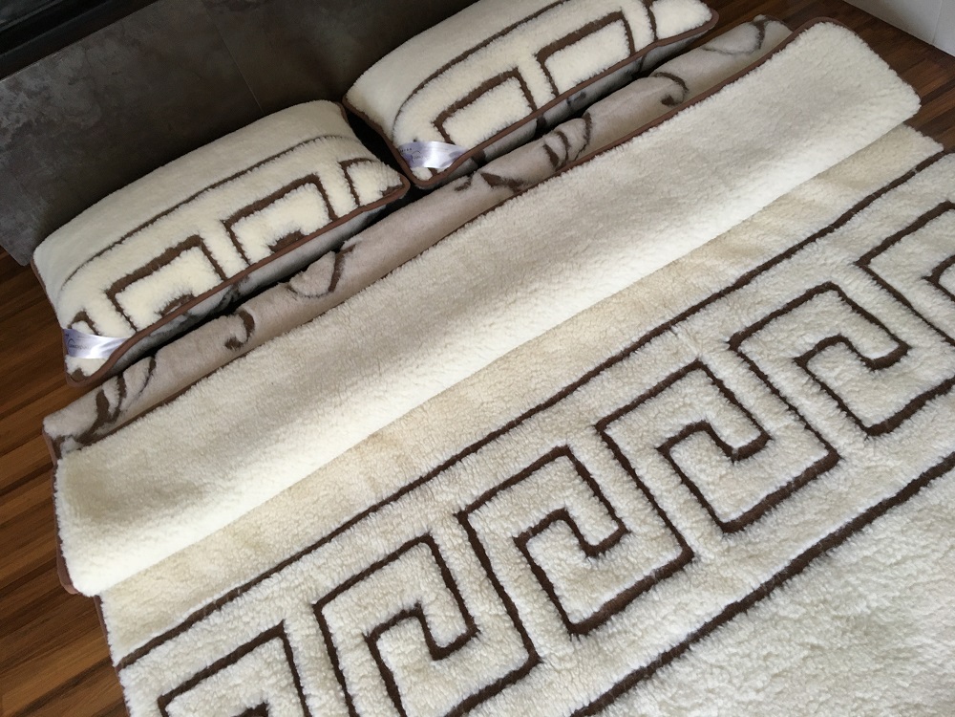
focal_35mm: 29
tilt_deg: -53.3
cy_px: 358
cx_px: 478
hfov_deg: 61.7
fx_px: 800
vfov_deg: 48.2
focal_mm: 4.15
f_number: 2.2
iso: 125
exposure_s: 1/33
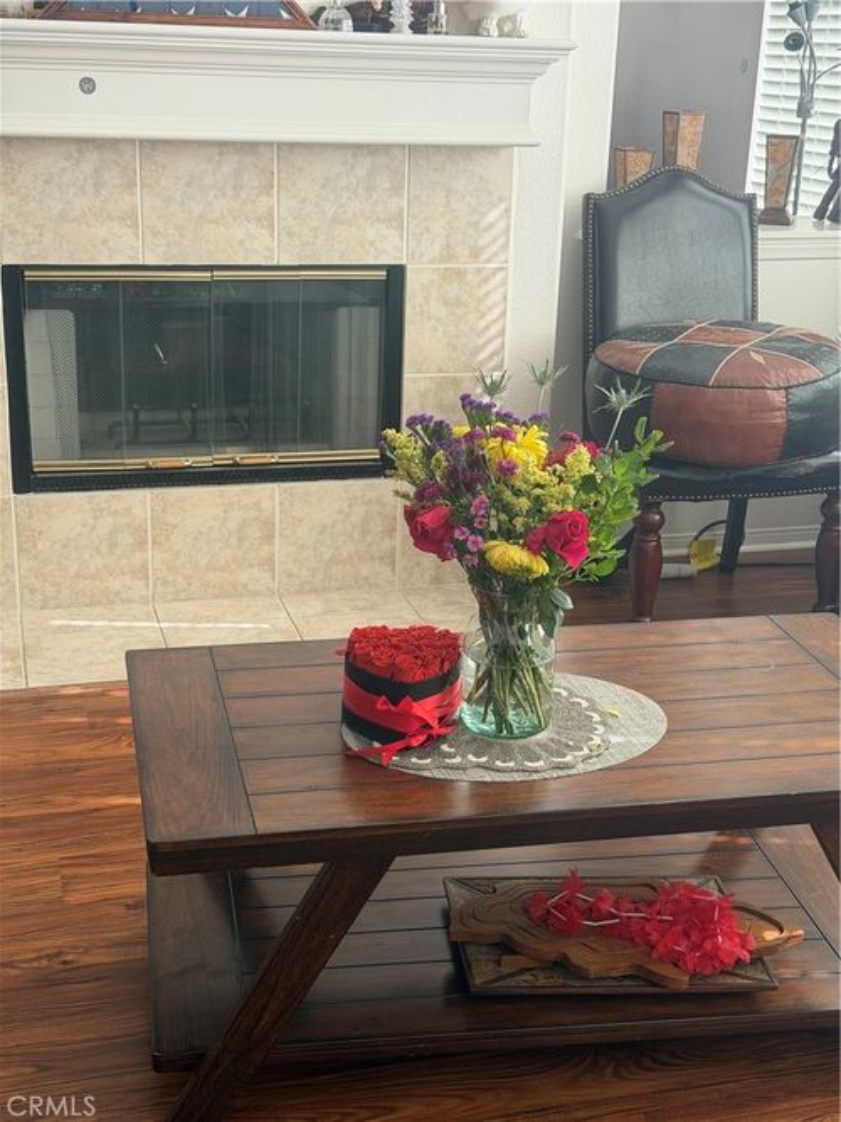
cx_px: 420
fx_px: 1555
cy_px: 561
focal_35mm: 48
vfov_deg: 39.7
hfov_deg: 30.3
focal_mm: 6.76
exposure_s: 1/121
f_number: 1.78
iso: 64
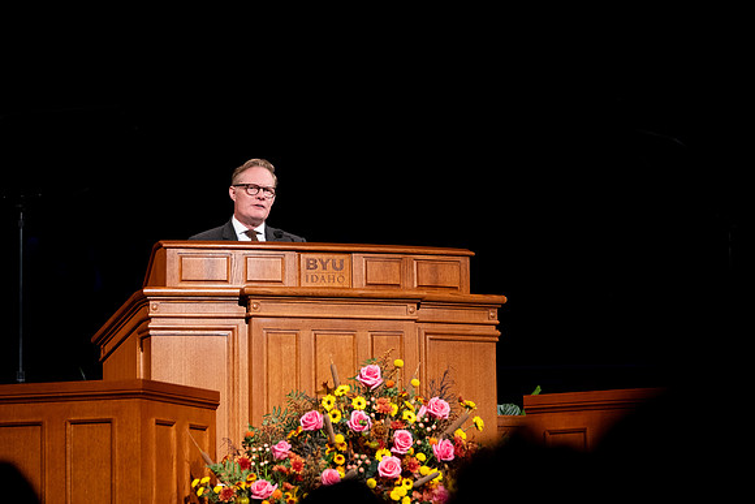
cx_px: 272
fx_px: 3103
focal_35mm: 148
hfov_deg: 13.9
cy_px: 216
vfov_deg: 9.3
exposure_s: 1/250
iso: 2000
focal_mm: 110
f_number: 3.5
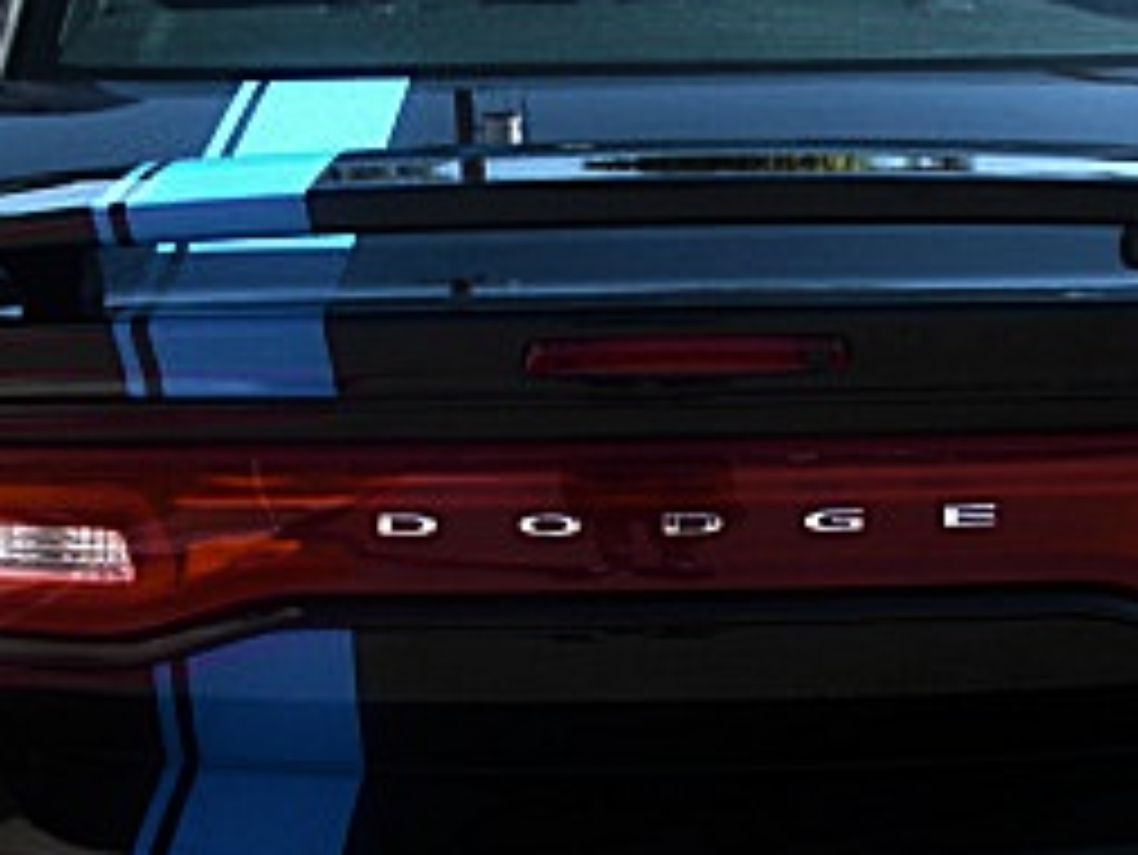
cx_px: 571
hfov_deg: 21.5
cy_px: 351
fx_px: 2993
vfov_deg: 16.2
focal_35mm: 91
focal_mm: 6.3
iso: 50
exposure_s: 1/200
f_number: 2.8
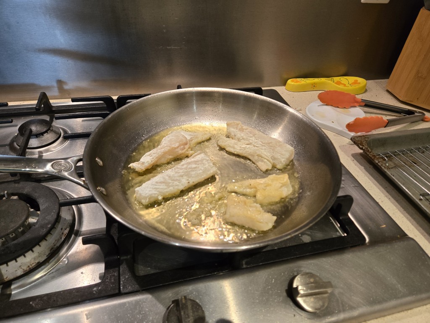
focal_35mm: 23
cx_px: 215
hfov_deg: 73.9
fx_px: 286
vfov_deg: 58.9
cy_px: 162
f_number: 1.8
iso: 320
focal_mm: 5.4
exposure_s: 1/120
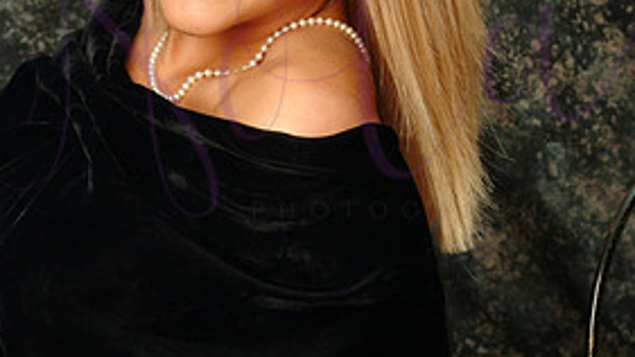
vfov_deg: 5.6
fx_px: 3653
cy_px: -81
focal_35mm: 217
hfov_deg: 9.9
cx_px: 311
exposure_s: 1/125
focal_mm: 86
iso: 400
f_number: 11
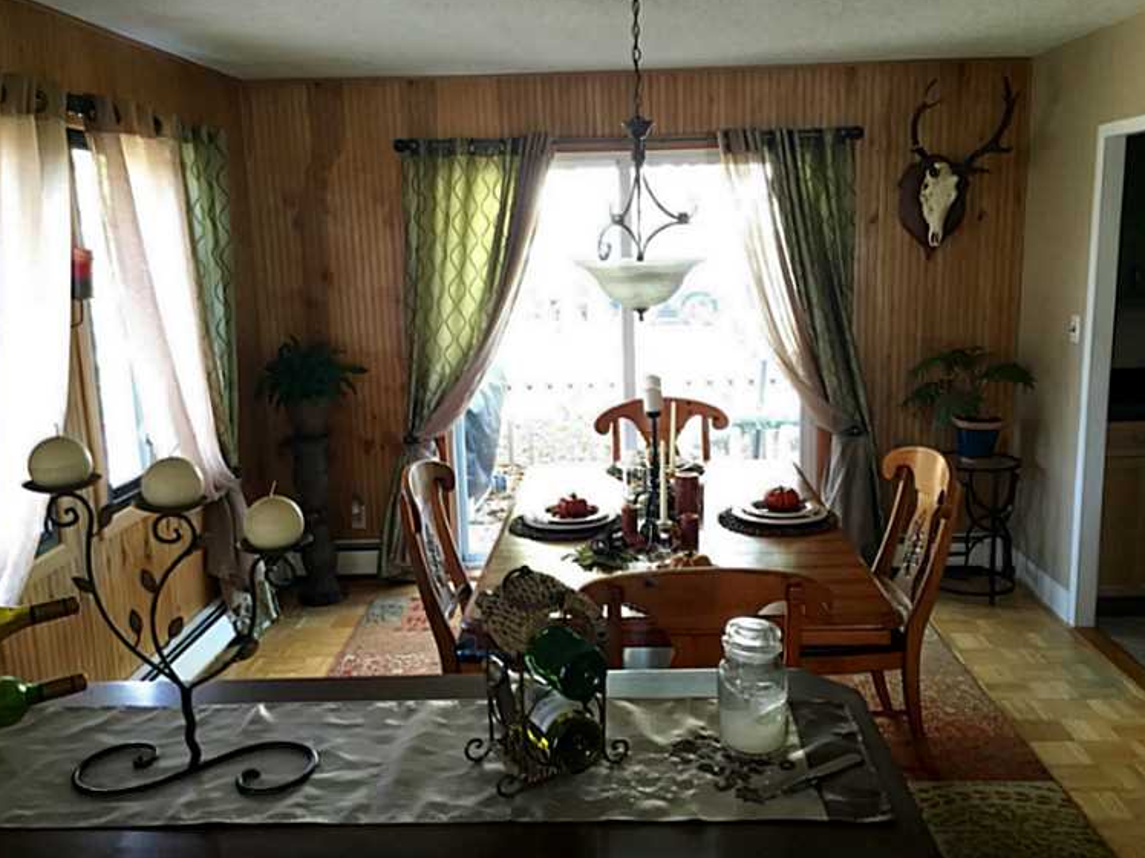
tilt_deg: -9.2
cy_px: 425
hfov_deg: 58.3
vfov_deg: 45.4
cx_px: 597
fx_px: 1025
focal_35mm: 31
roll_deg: +0.9
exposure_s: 1/30
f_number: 2.2
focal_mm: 4.15
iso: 160
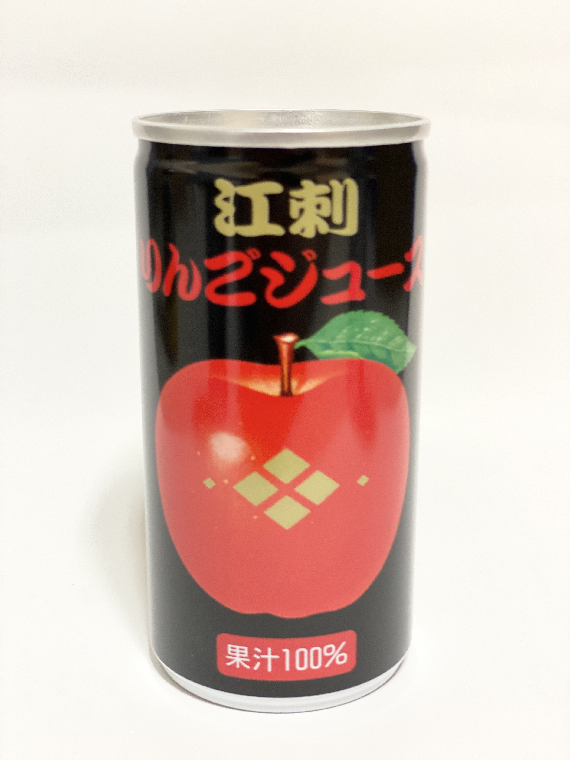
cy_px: 380
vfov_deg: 36.8
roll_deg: -0.5
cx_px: 285
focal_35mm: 52
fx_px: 1142
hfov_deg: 28.0
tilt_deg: -15.6
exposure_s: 1/33
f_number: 2
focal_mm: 6
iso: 125
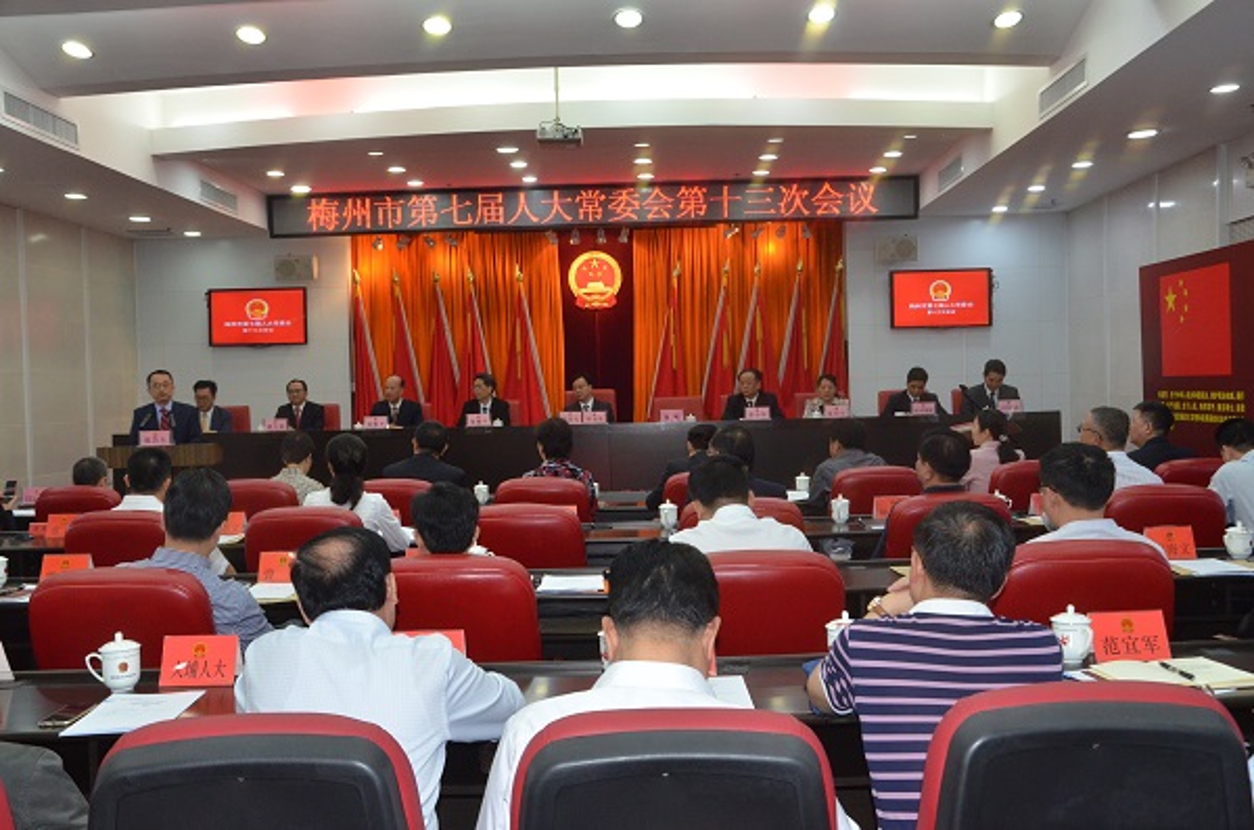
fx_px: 1251
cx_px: 627
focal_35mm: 36
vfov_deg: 36.7
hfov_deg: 53.2
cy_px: 415
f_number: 5.6
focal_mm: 24
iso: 1600
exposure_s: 1/125
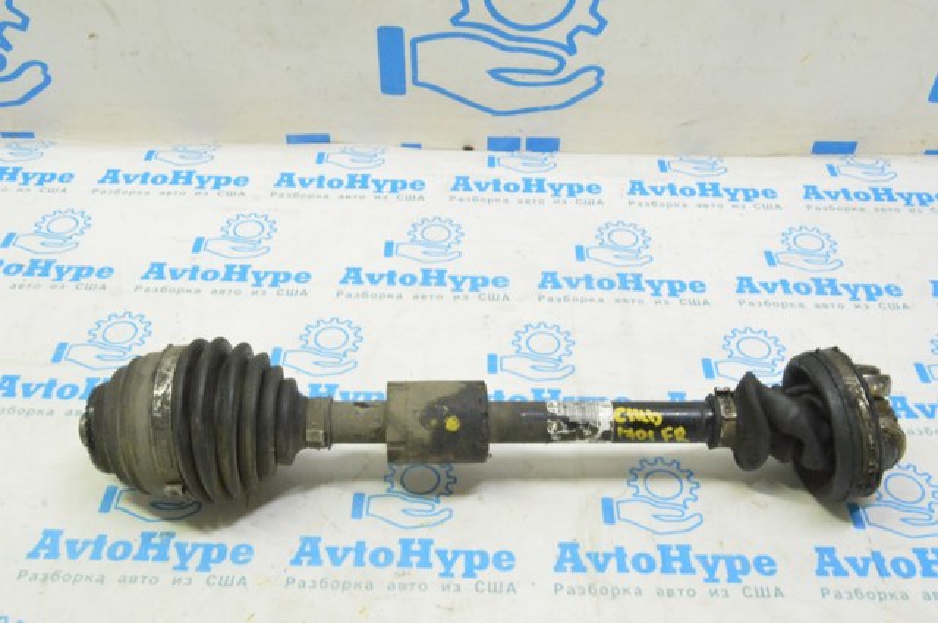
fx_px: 1015
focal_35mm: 39
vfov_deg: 34.1
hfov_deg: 49.6
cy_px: 312
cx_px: 469
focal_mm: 26
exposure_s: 1/20
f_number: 20
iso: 6400
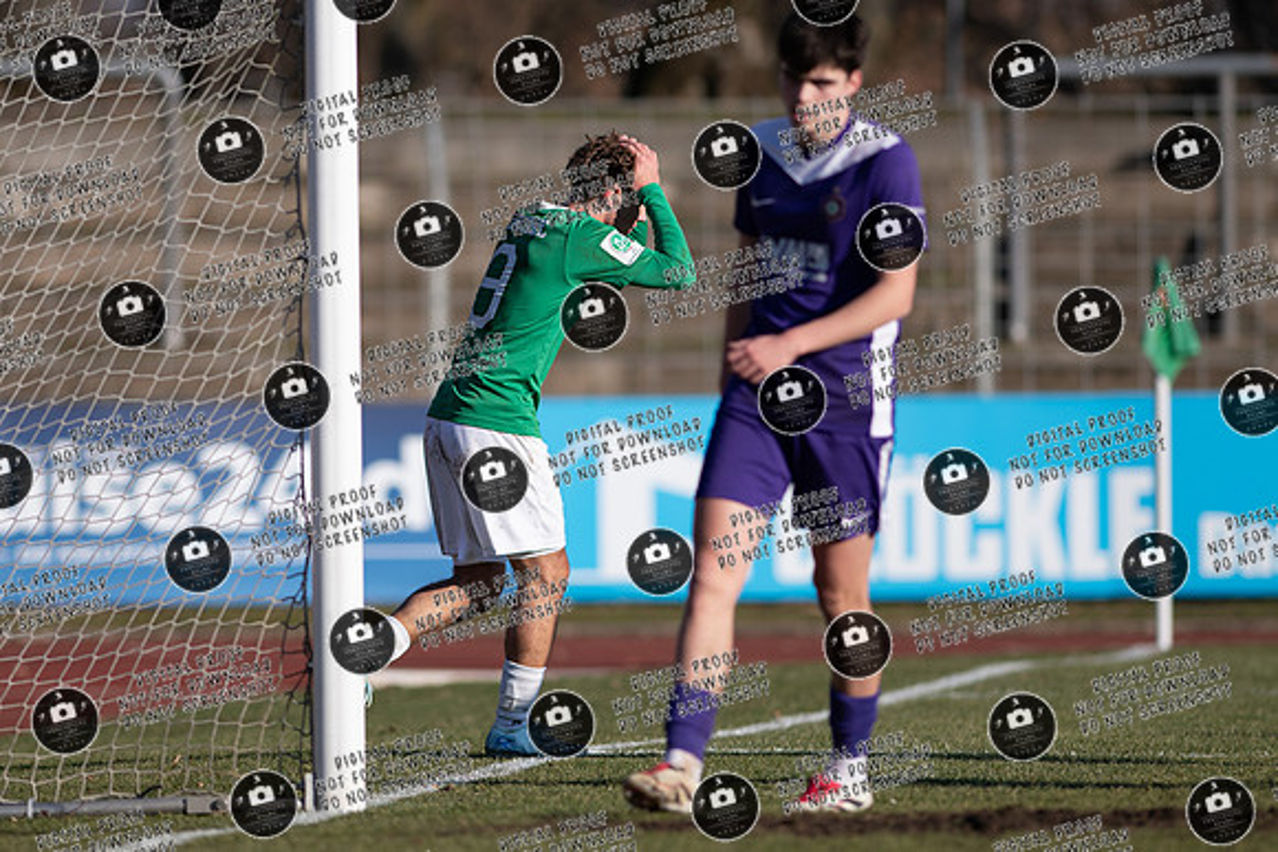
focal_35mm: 526
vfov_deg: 2.6
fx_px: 18662
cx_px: 504
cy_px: 315
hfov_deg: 3.9
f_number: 2.8
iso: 64
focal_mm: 300
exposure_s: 1/1600
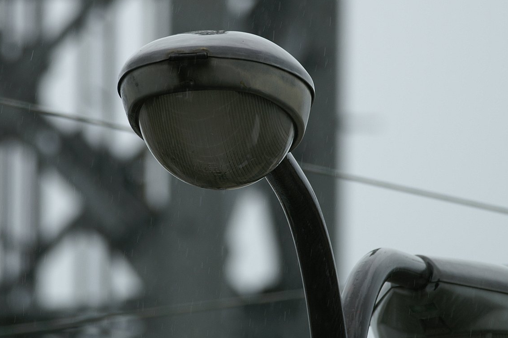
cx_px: 190
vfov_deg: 1.0
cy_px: 102
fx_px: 19104
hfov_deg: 1.5
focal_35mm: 1355
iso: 100
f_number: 4.5
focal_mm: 500
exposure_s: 1/250
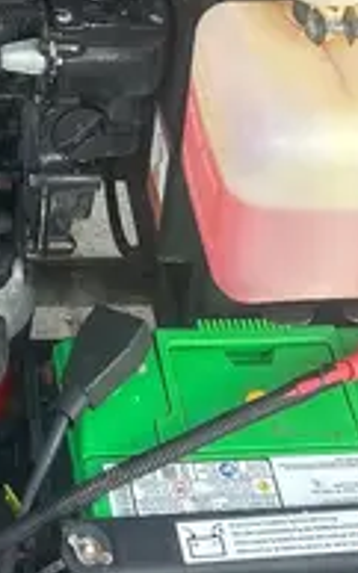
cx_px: -121
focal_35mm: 104
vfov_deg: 18.7
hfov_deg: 12.2
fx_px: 1626
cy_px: -164
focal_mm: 5.7
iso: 50
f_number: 1.5
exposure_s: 1/326
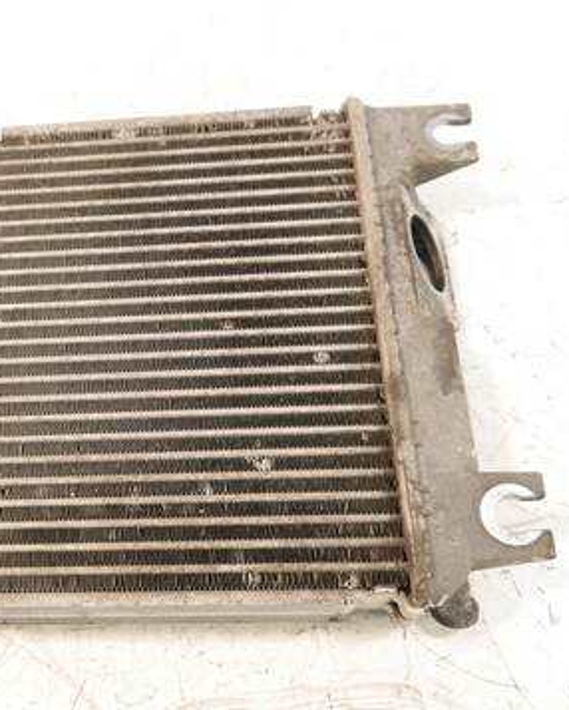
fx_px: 883
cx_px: 117
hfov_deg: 34.6
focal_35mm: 42
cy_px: 354
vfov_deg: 43.8
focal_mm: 16
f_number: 3.8
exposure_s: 1/60
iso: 1250
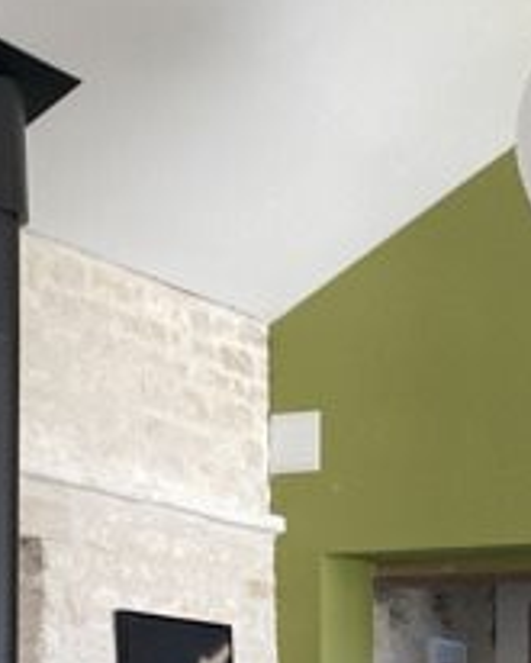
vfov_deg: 17.3
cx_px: 698
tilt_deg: +2.4
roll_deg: -1.3
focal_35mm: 106
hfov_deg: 14.0
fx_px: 2081
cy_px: 792
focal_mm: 3.99
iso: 80
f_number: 1.8
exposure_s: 1/112
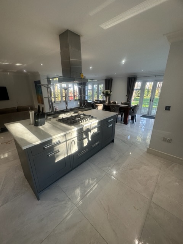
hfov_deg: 85.7
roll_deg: +0.1
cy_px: 122
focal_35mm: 14
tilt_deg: -18.9
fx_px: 99
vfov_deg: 102.1
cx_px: 92
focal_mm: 2.22
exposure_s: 1/100
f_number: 2.2
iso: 100
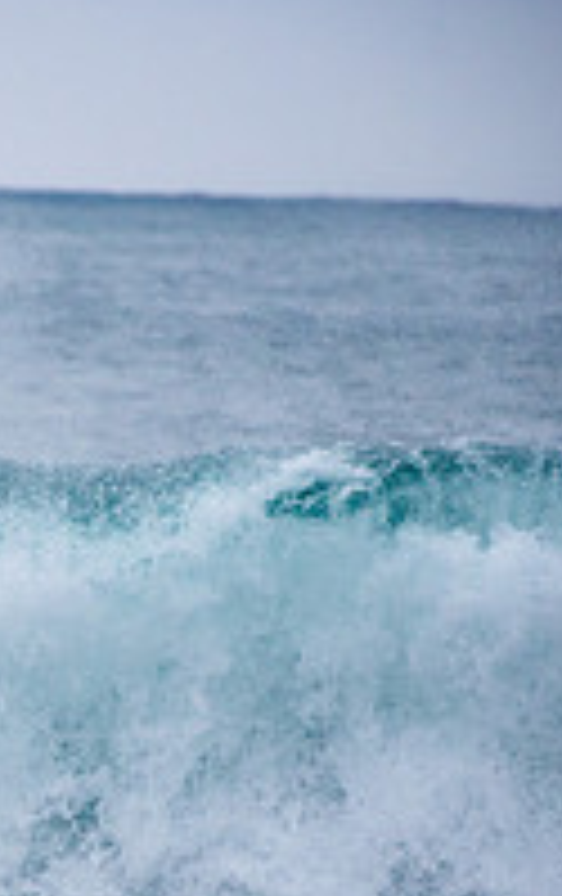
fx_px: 36236
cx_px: -697
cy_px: 853
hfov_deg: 0.9
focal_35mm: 1484
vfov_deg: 1.4
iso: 720
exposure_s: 1/1250
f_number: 5.6
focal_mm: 500
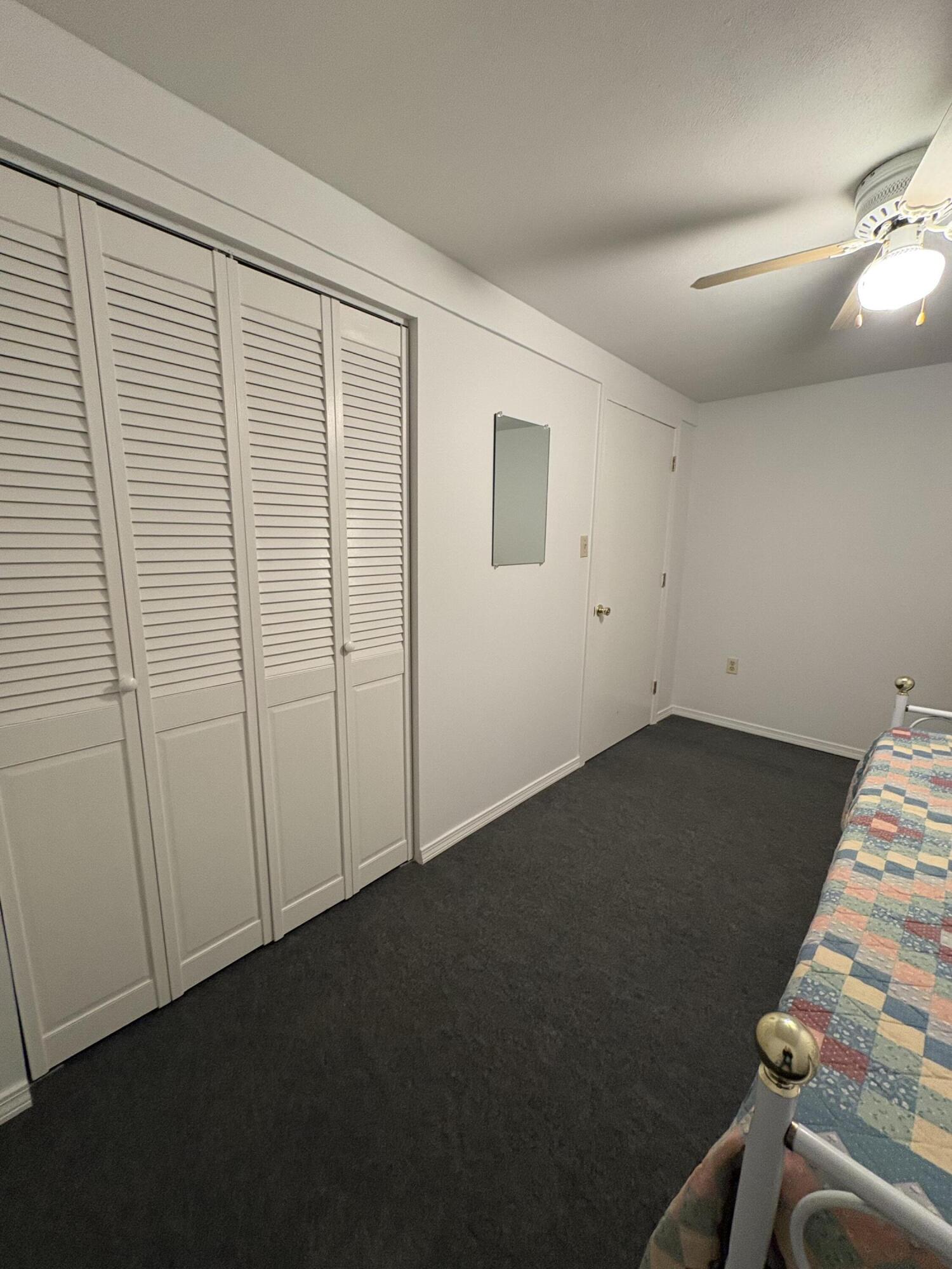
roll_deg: -2.0
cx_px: 476
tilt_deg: -10.3
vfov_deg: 102.1
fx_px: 513
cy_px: 634
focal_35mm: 14
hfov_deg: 85.7
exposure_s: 1/60
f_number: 2.2
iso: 320
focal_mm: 2.22
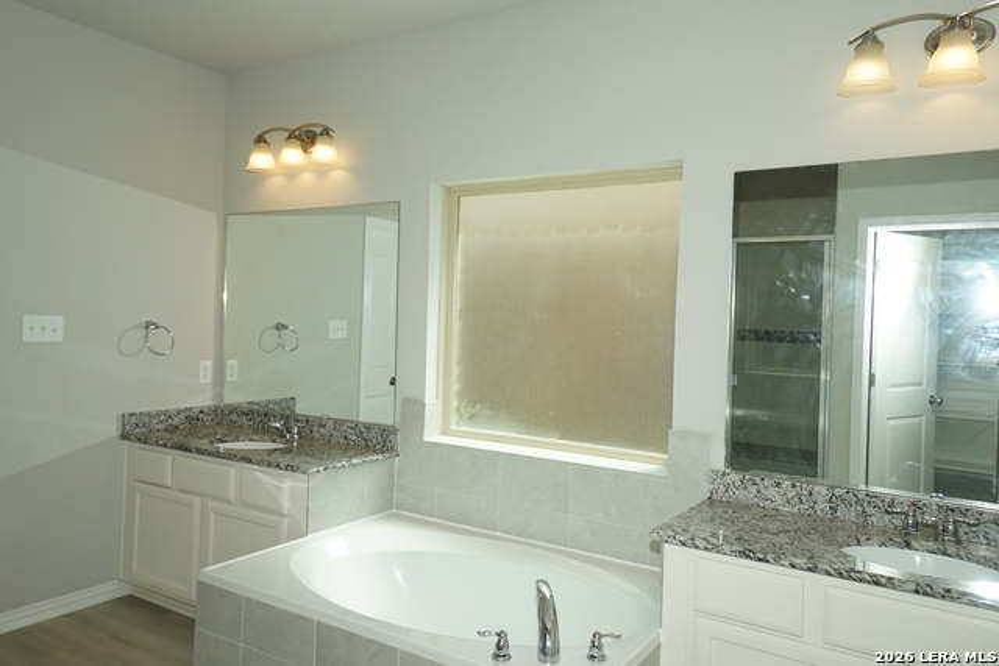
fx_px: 749
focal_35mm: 27
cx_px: 500
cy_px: 333
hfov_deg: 67.4
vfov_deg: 48.0
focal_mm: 18
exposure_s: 1/160
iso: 100
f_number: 4
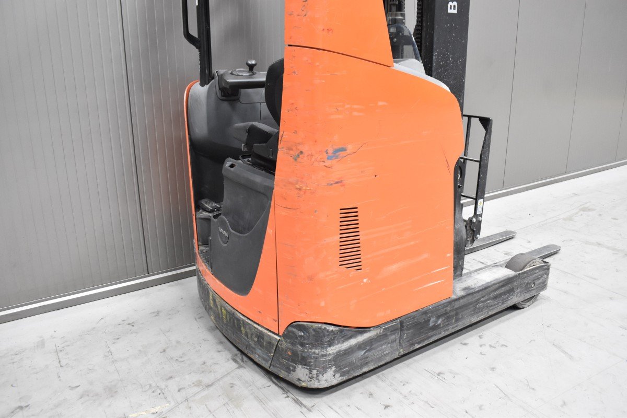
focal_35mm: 30
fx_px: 522
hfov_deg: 61.9
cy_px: 209
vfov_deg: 43.6
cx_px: 314
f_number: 5
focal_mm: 20
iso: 1600
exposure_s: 1/25
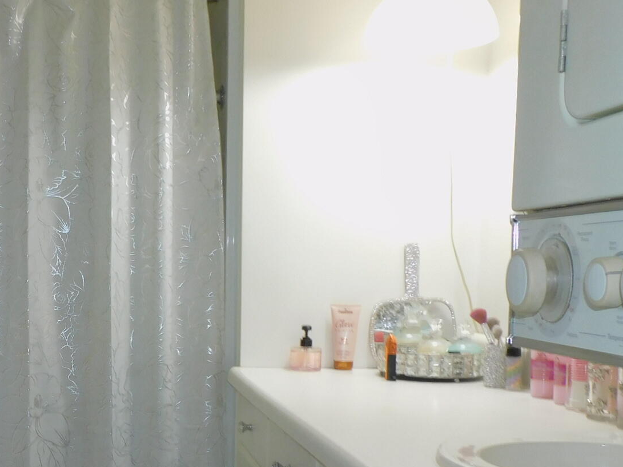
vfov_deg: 28.7
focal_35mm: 50
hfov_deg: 35.5
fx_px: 900
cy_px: 340
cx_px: 43
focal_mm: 4.3
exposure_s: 1/30
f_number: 3.3
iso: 125
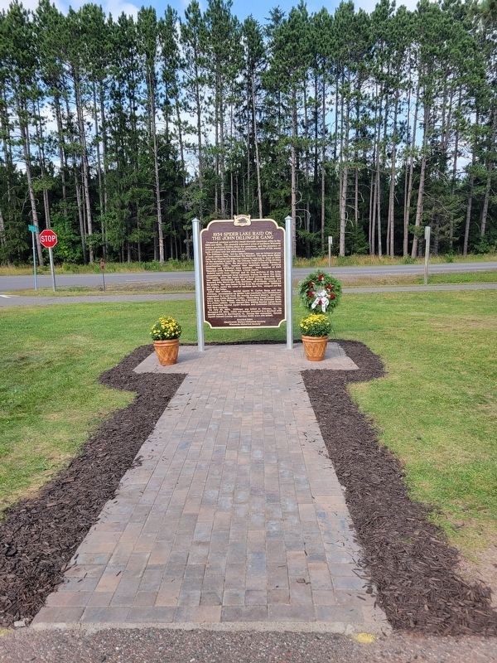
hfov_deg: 53.1
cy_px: 332
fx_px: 498
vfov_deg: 67.3
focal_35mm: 26
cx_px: 248
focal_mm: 5.4
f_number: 1.8
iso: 40
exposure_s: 1/1002
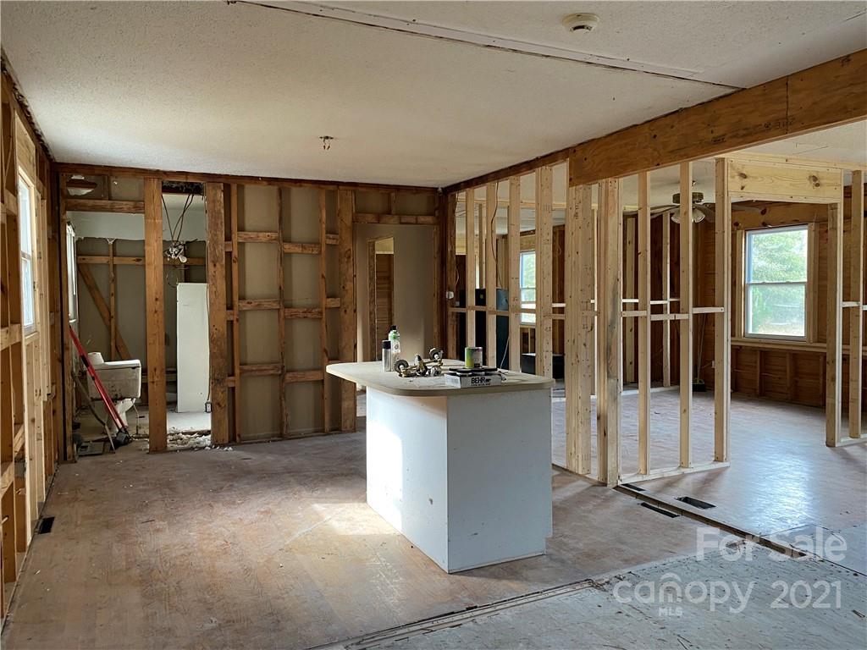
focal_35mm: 26
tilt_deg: -4.6
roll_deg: +1.6
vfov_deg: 53.1
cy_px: 325
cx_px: 434
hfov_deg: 67.3
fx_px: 651
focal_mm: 4.25
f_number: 1.8
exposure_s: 1/60
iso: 160
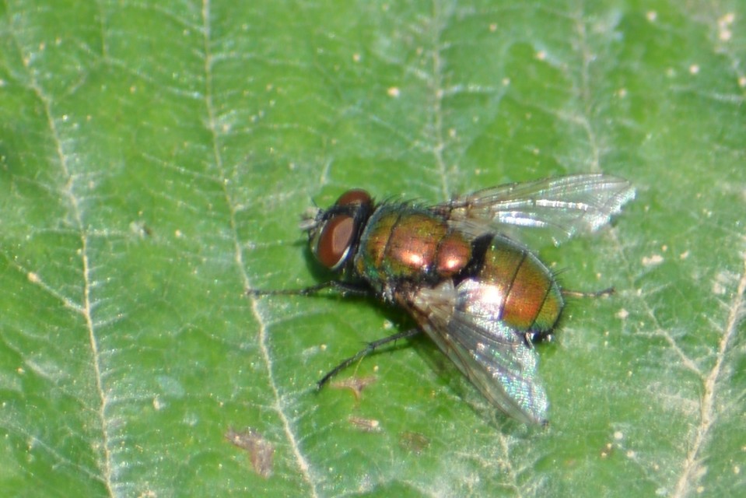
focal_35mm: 450
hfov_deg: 4.6
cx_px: 373
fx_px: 9327
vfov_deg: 3.1
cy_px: 249
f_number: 8
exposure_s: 1/160
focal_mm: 300
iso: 100
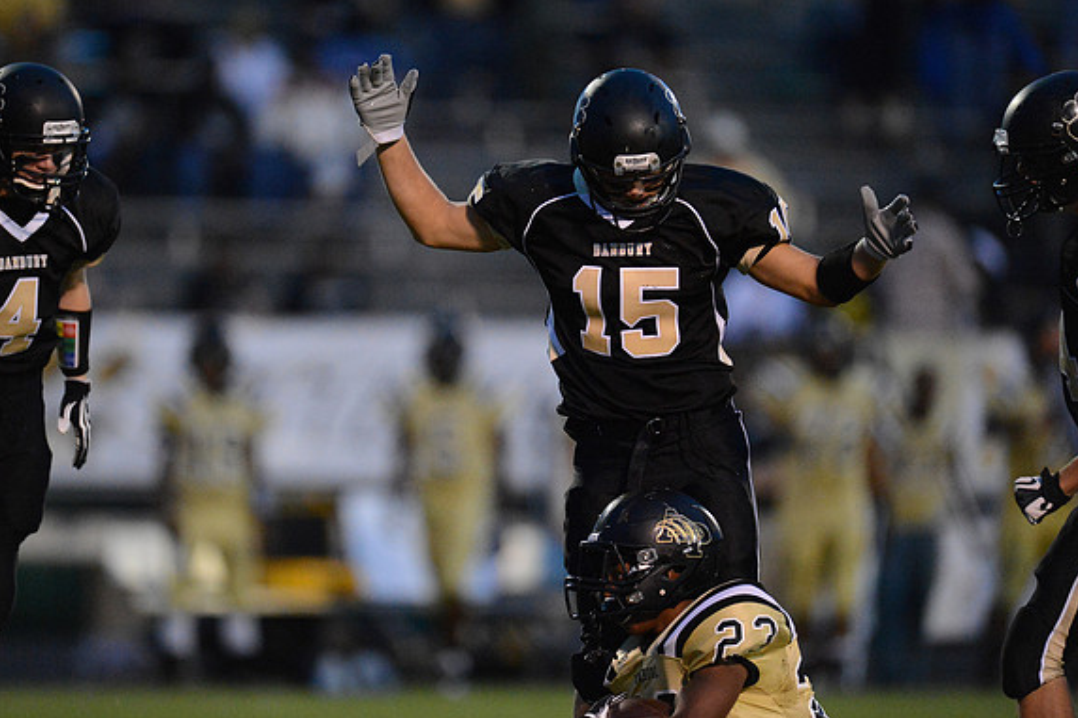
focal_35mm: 406
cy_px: 363
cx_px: 543
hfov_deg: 5.1
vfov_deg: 3.4
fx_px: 12153
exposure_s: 1/800
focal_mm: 400
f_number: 2.8
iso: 12800
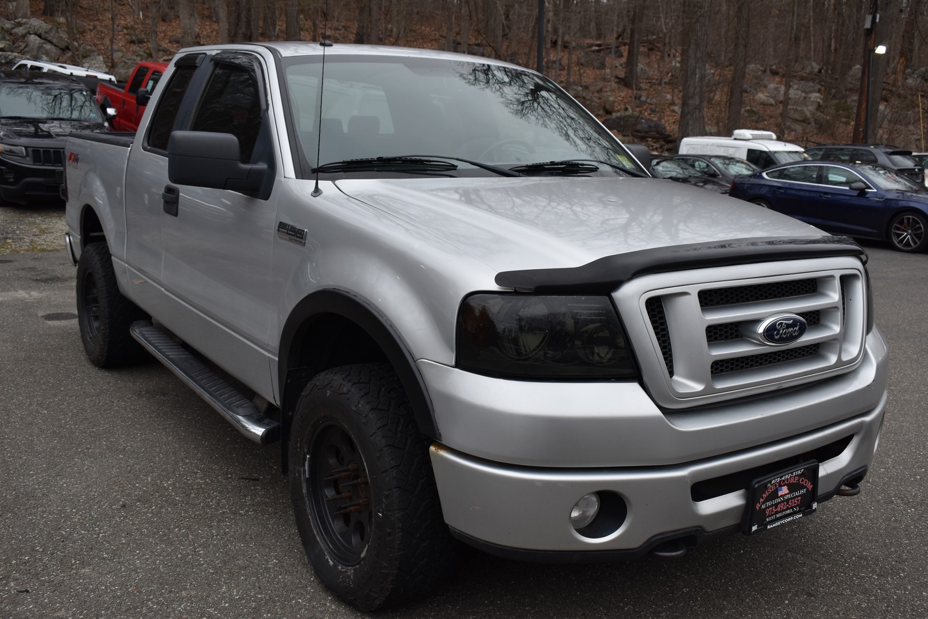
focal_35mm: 36
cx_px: 464
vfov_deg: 36.9
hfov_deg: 53.1
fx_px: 928
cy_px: 310
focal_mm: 24
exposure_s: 1/250
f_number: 5.6
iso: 280
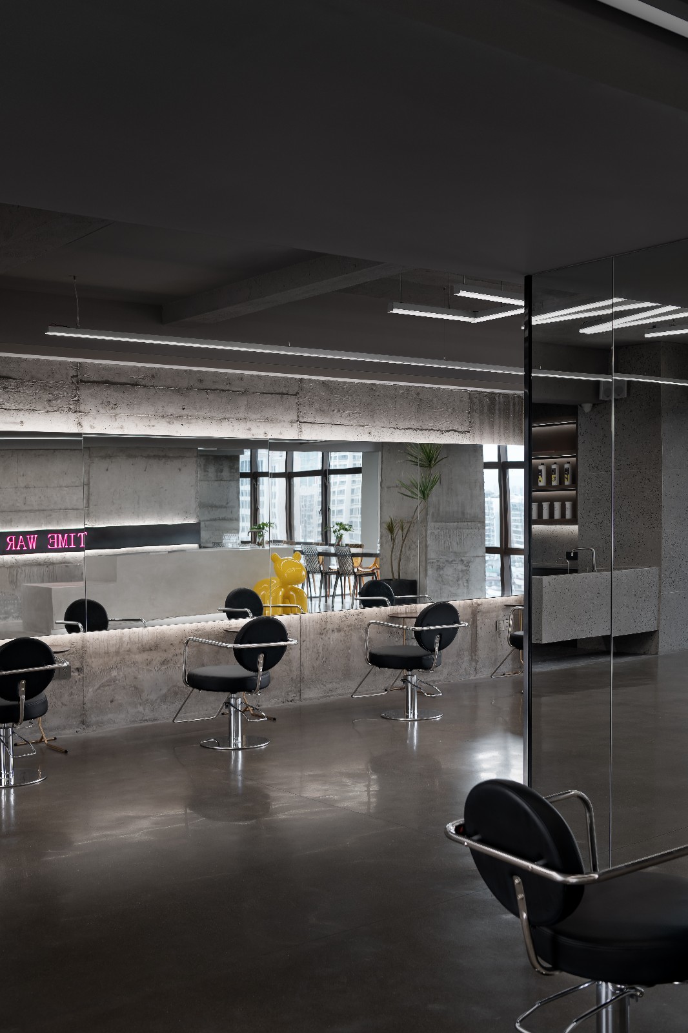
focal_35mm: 40
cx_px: 344
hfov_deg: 33.4
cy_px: 516
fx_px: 1147
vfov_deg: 48.5
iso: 125
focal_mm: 40
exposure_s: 1.6
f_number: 5.6
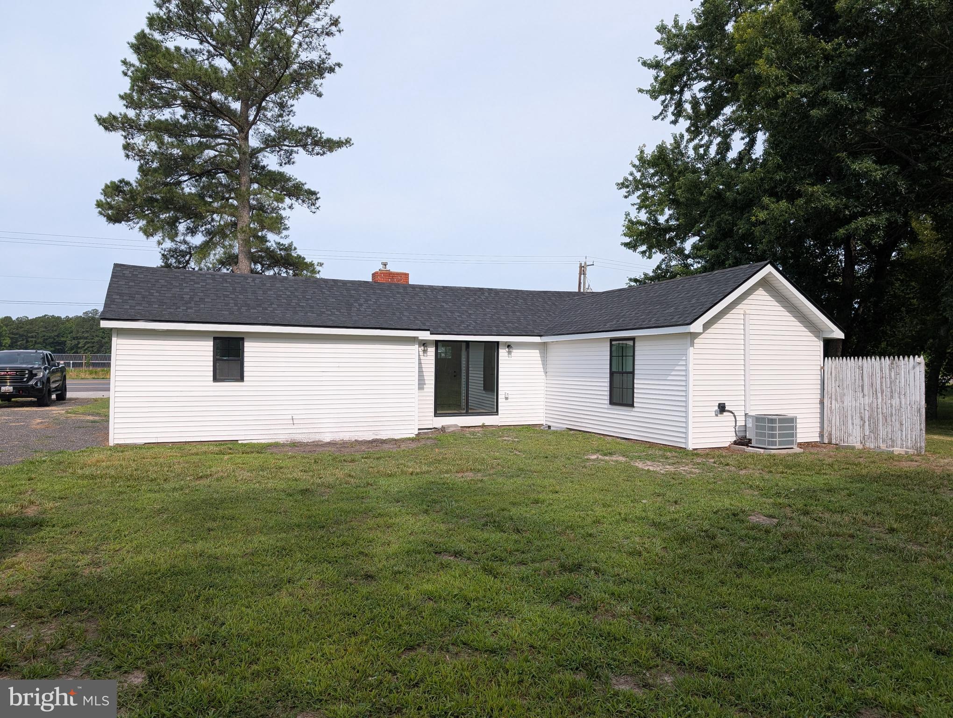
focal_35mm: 24
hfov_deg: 71.5
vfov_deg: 56.9
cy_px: 359
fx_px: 662
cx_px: 476
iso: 29
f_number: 1.68
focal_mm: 6.9
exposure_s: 1/1119
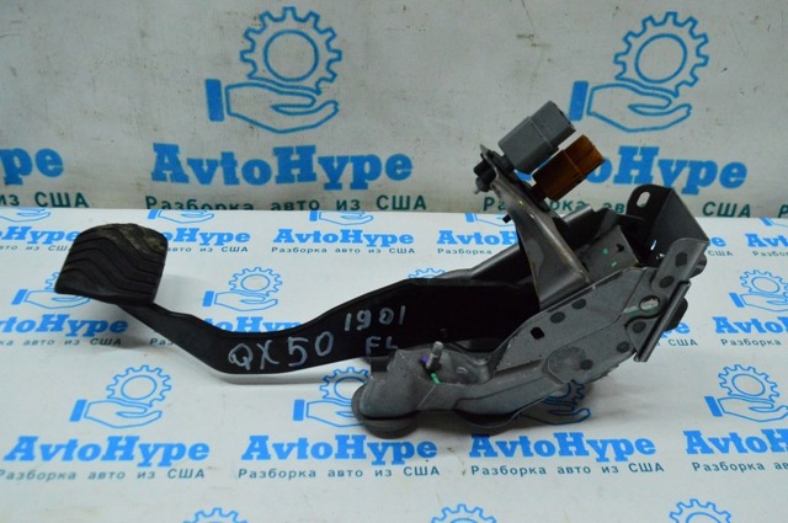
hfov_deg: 53.2
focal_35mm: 36
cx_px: 394
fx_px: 787
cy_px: 262
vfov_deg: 36.8
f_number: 6.3
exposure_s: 1/640
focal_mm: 24
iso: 6400
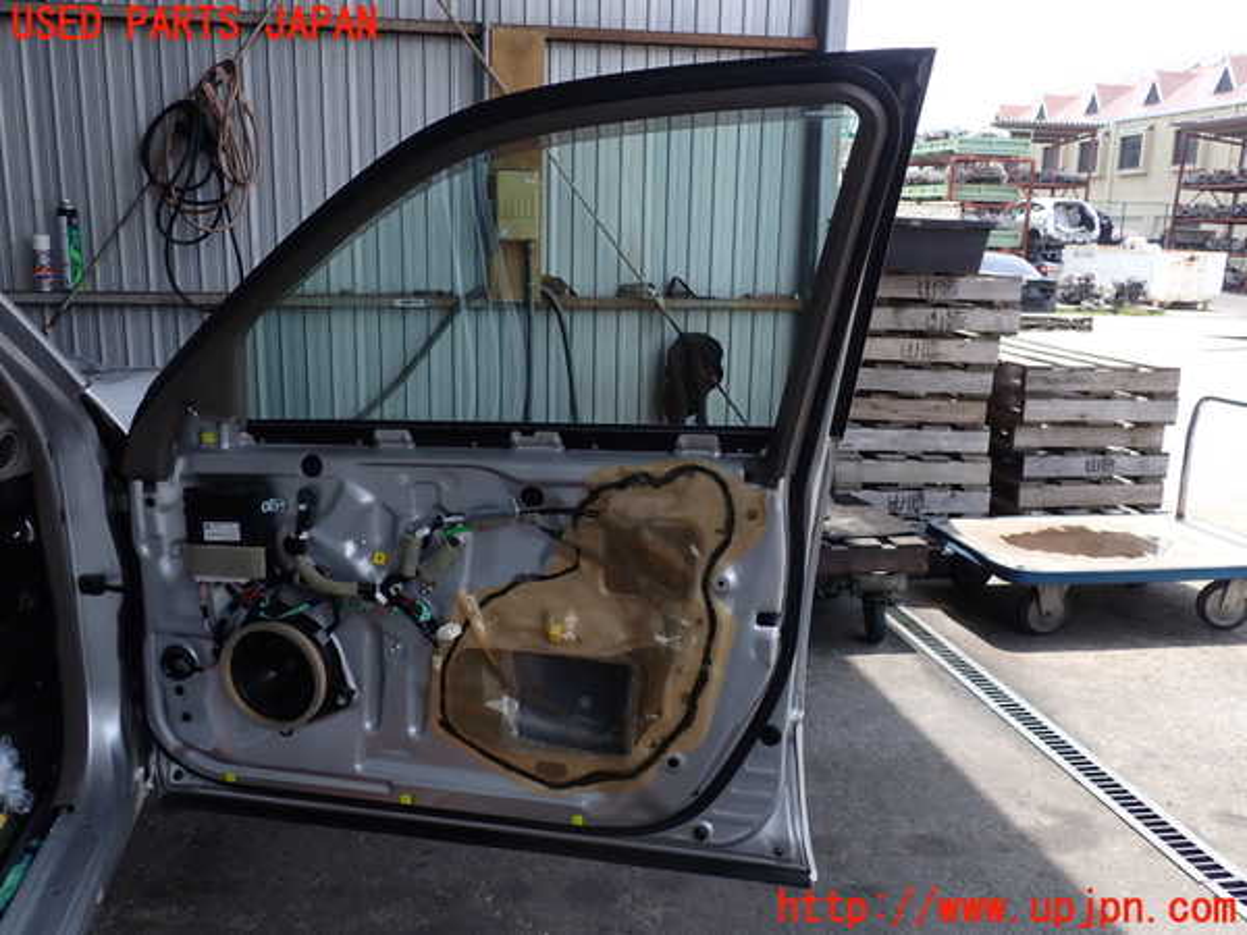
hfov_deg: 60.0
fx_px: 1081
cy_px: 468
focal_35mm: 30
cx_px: 624
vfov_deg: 46.8
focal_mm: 5.4
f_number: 3.2
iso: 100
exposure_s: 1/400
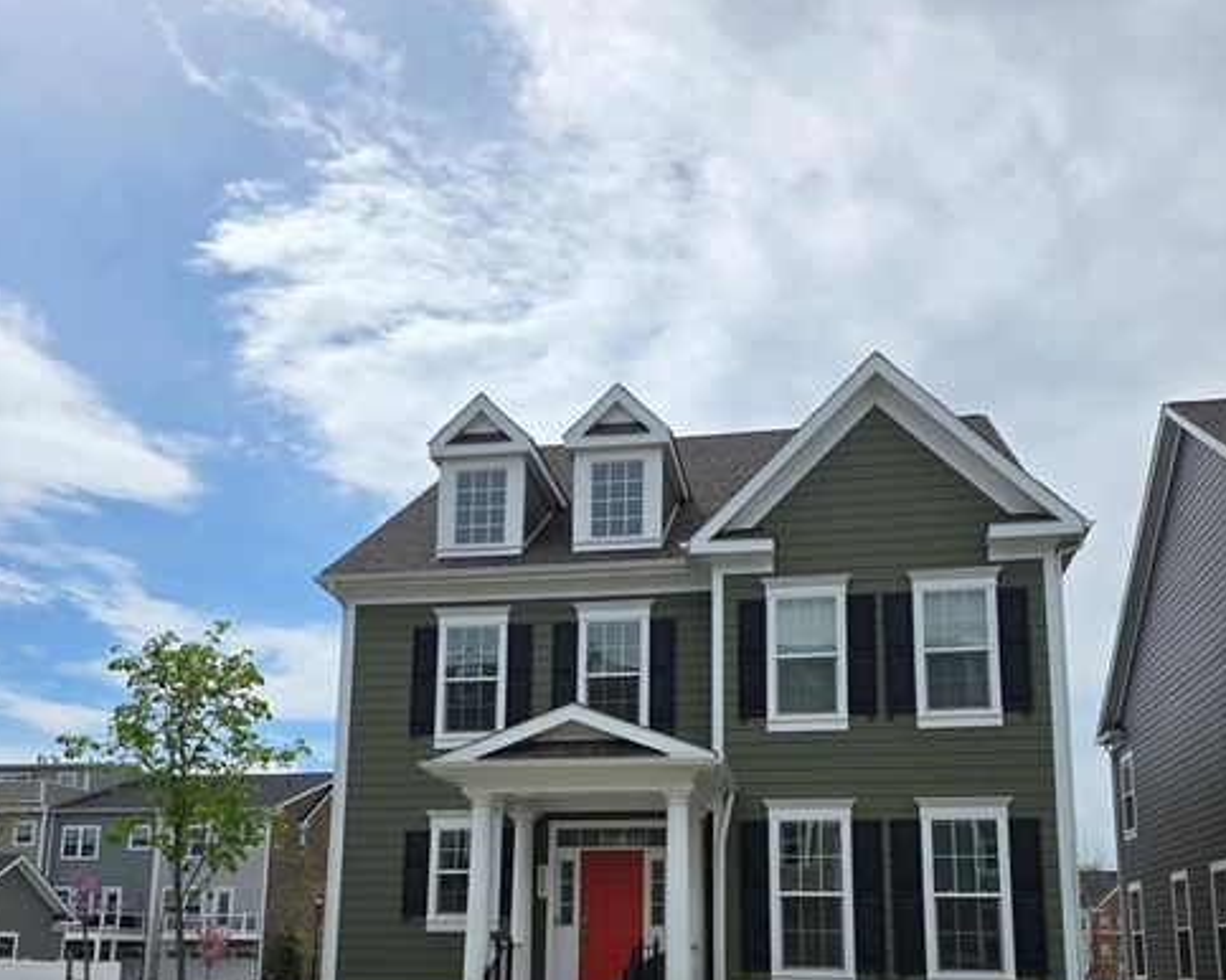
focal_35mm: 31
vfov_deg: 45.1
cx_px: 614
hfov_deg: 57.2
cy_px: 760
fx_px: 1124
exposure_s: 1/1700
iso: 12
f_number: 1.7
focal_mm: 6.3
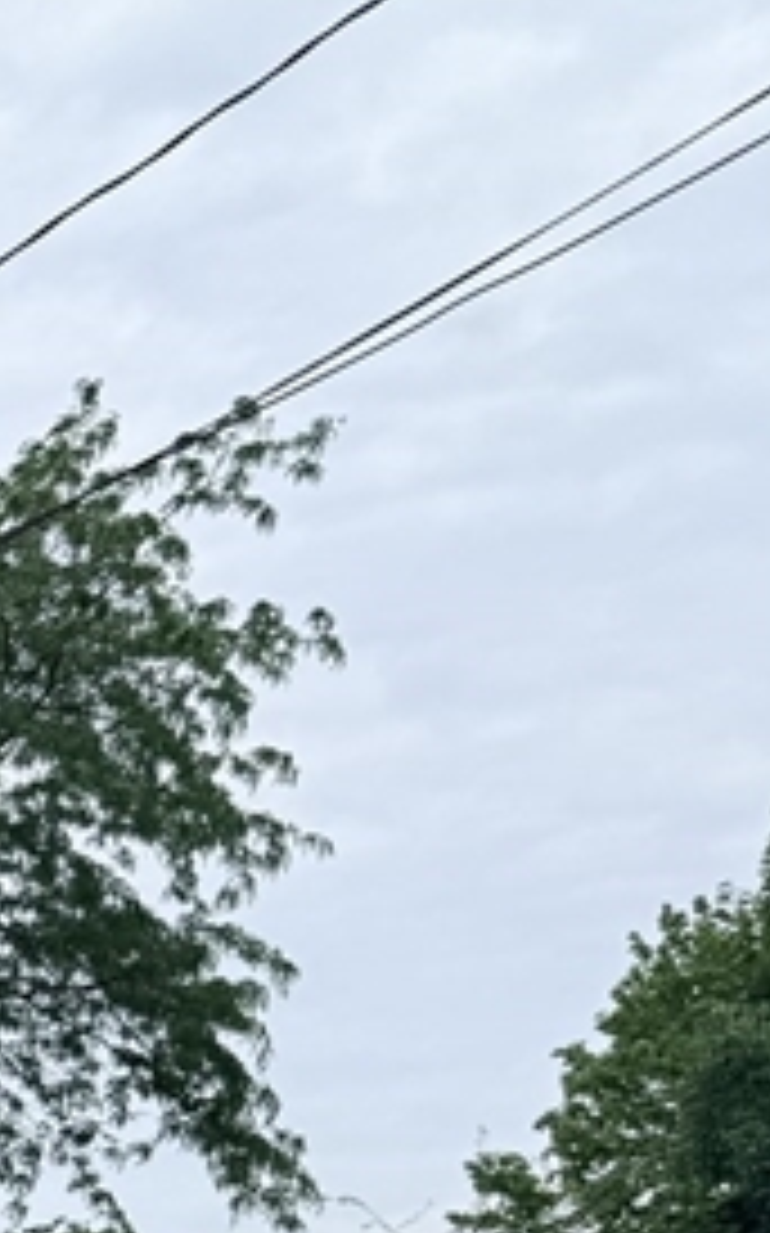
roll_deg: +0.9
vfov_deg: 21.5
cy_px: 1058
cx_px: -1270
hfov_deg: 10.9
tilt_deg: +12.7
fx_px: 3193
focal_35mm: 95
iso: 80
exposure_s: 1/2611
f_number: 1.78
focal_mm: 6.76
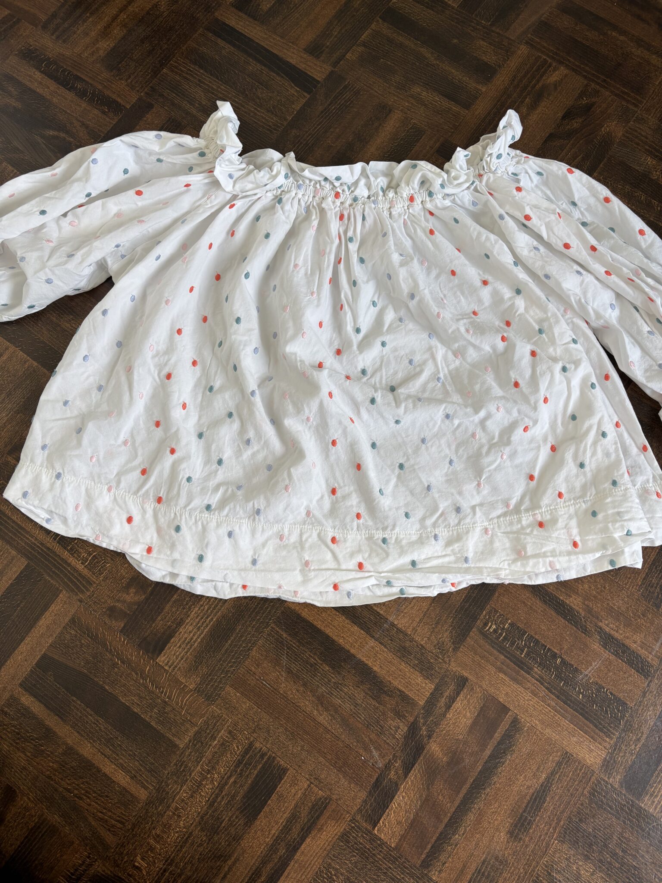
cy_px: 442
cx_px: 331
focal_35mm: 26
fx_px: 663
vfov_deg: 67.3
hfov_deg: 53.1
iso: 80
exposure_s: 1/121
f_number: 1.6
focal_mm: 5.96
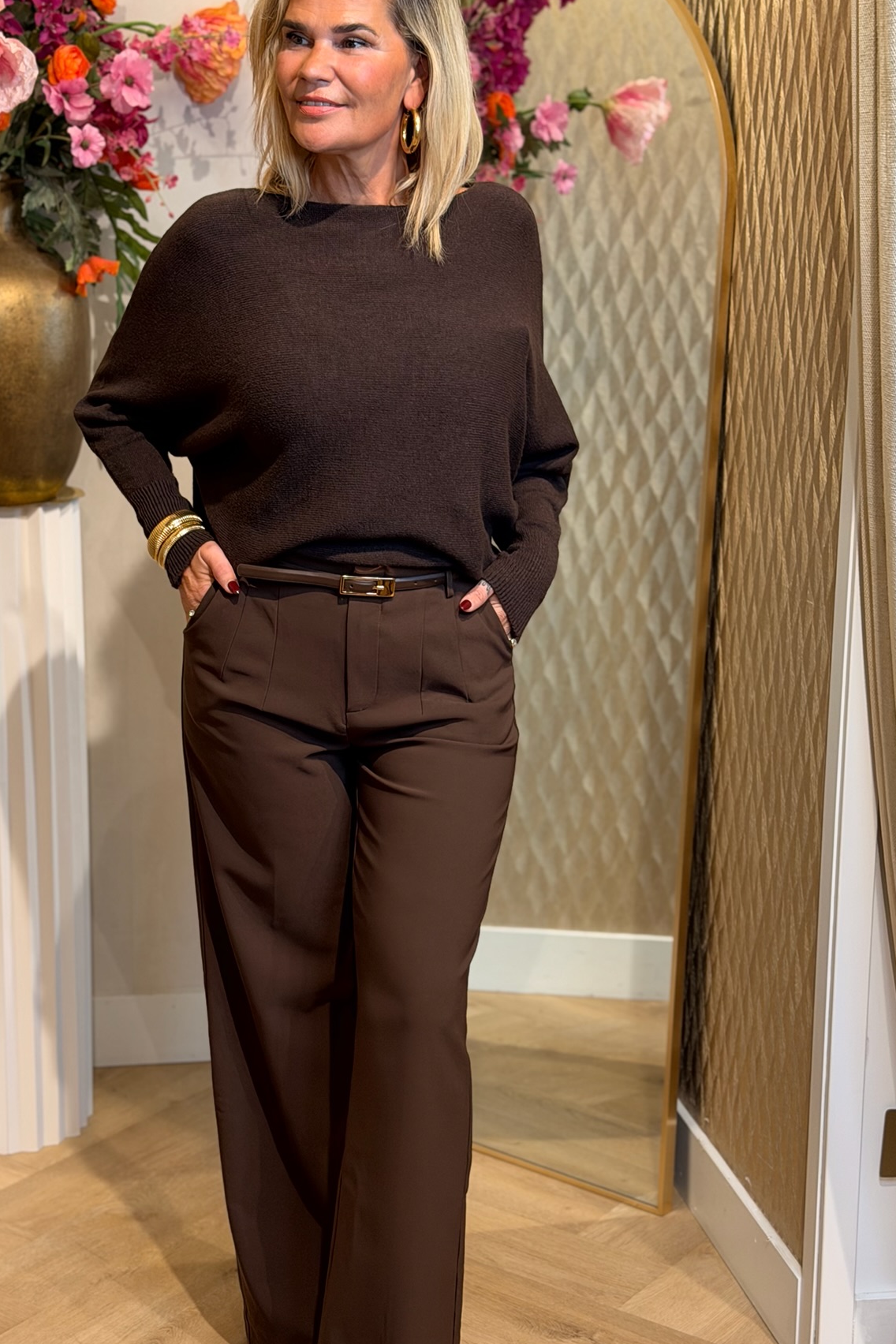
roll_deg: -0.3
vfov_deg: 33.4
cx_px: 327
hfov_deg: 22.6
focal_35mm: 60
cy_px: 711
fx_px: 2240
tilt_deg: -14.5
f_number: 1.78
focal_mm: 6.76
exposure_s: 1/100
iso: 80
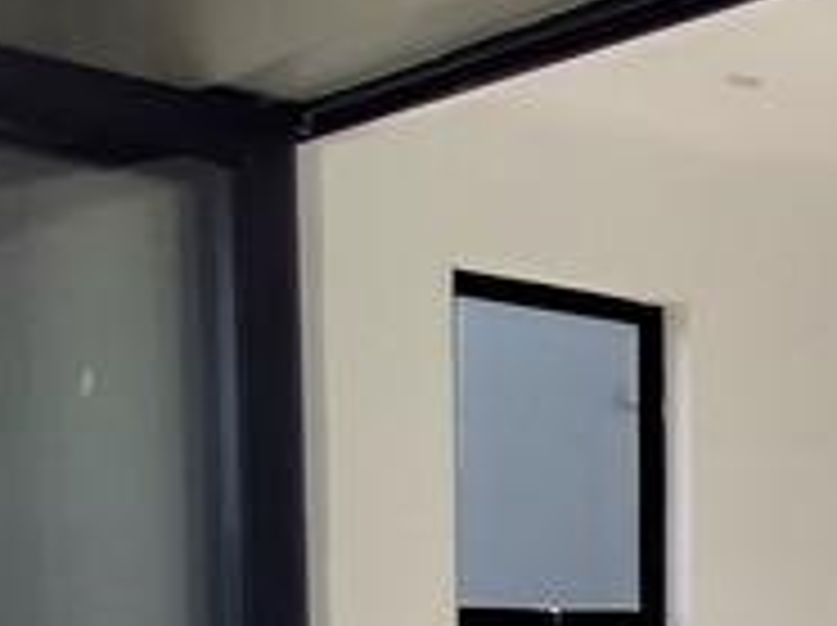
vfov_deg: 19.8
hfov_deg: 19.4
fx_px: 1666
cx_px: 1584
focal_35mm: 69
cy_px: 775
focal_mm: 1.64
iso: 40
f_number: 2.2
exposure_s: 1/400
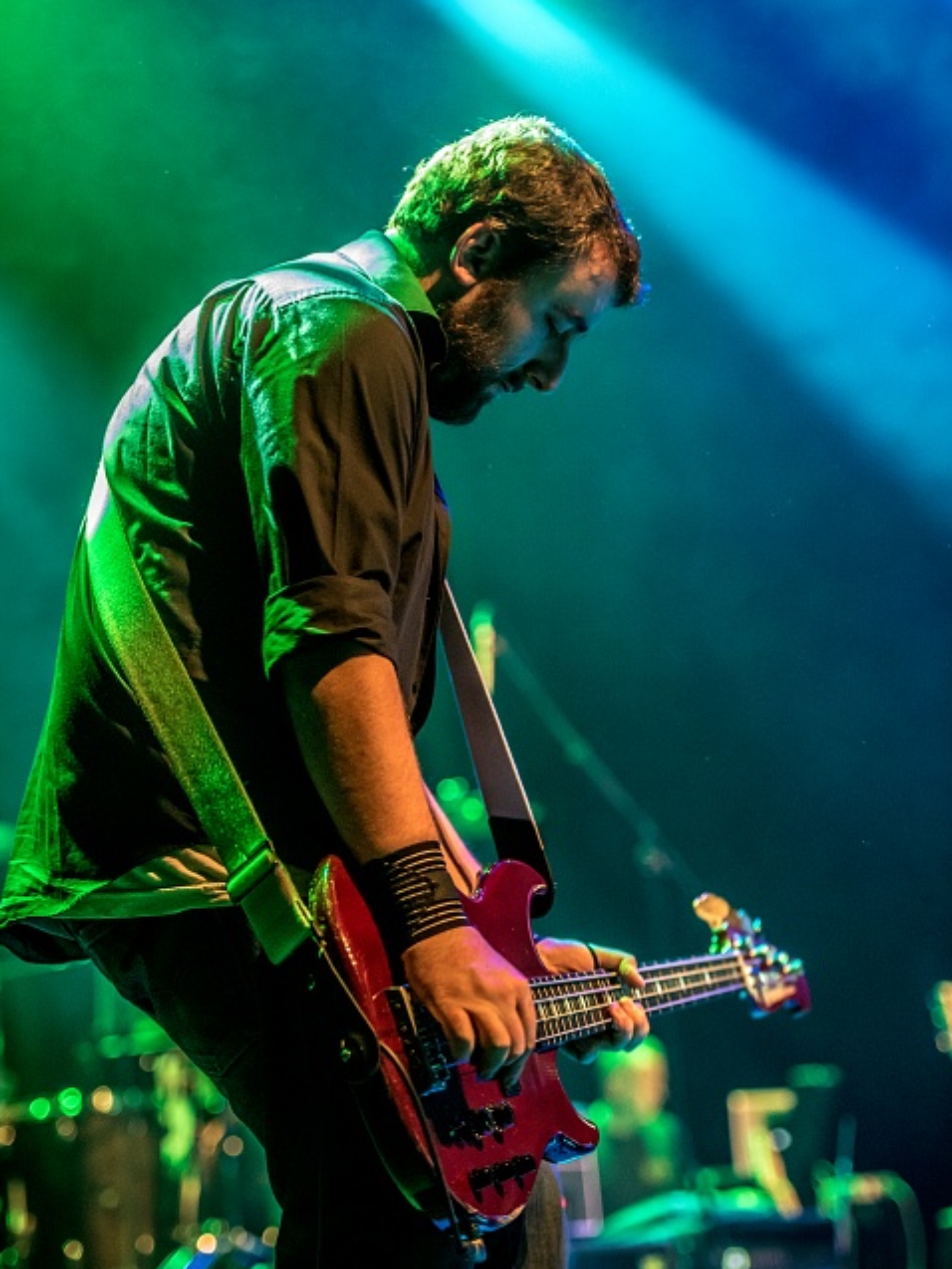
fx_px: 3666
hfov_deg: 14.8
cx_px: 477
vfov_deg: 19.6
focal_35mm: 100
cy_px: 582
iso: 3200
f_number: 2.8
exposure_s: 1/80
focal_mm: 92
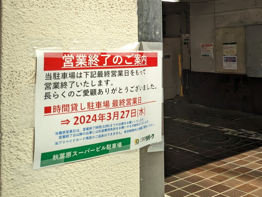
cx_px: 211
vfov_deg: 29.4
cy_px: 31
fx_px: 363
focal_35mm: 48
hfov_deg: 38.2
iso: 57
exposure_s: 1/1560
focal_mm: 4.38
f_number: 1.73
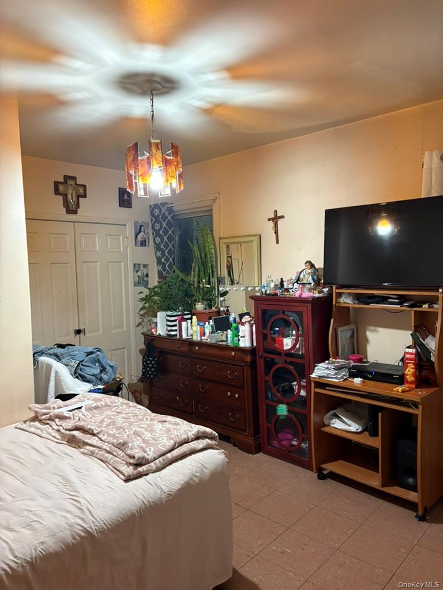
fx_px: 444
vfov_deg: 67.3
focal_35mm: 26
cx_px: 222
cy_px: 295
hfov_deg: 53.1
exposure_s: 1/60
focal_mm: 5.96
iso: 400
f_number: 1.6
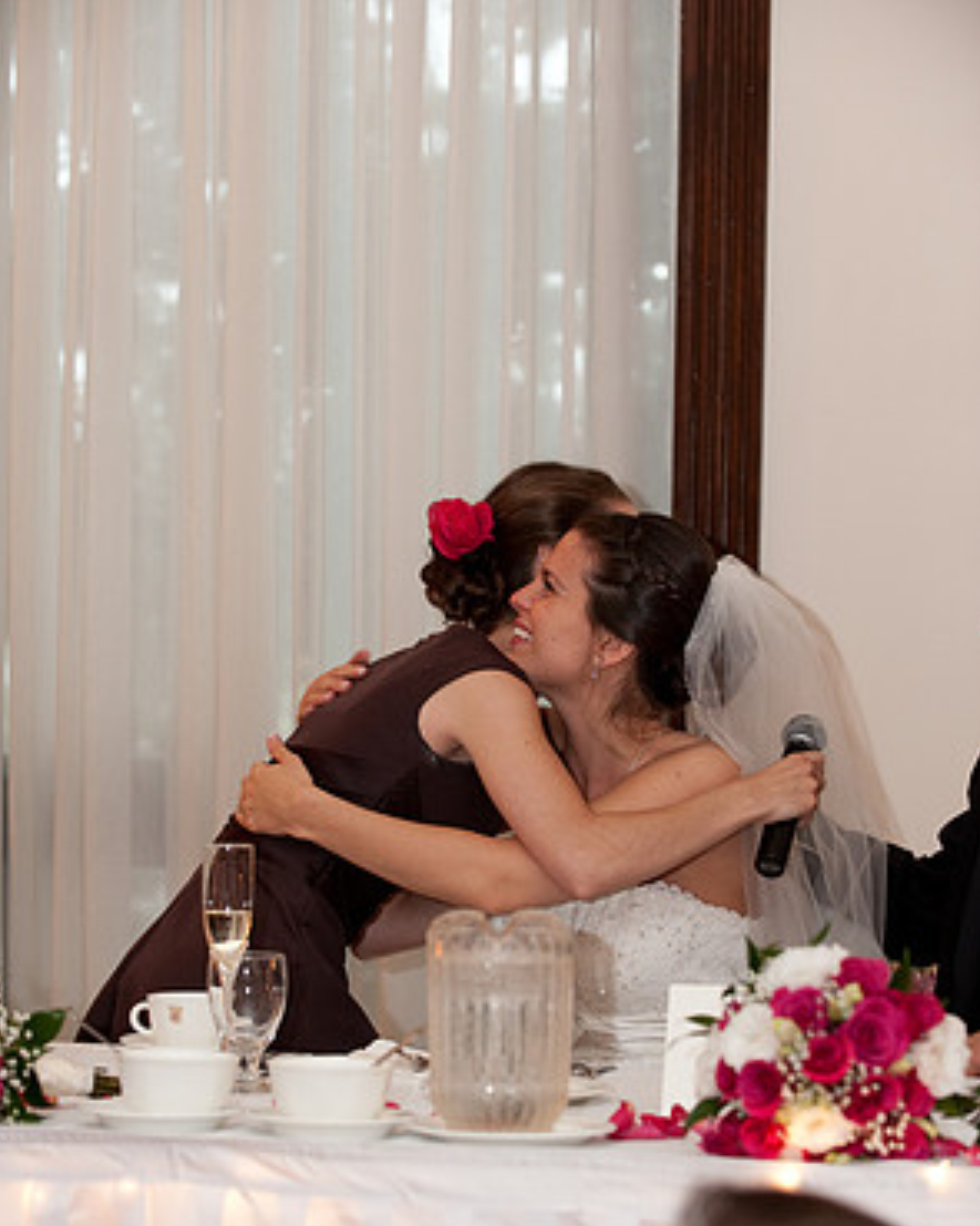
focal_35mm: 103
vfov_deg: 18.6
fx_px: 3736
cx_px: 490
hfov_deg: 14.9
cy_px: 691
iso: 1250
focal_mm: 90
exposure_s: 1/60
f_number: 4.5
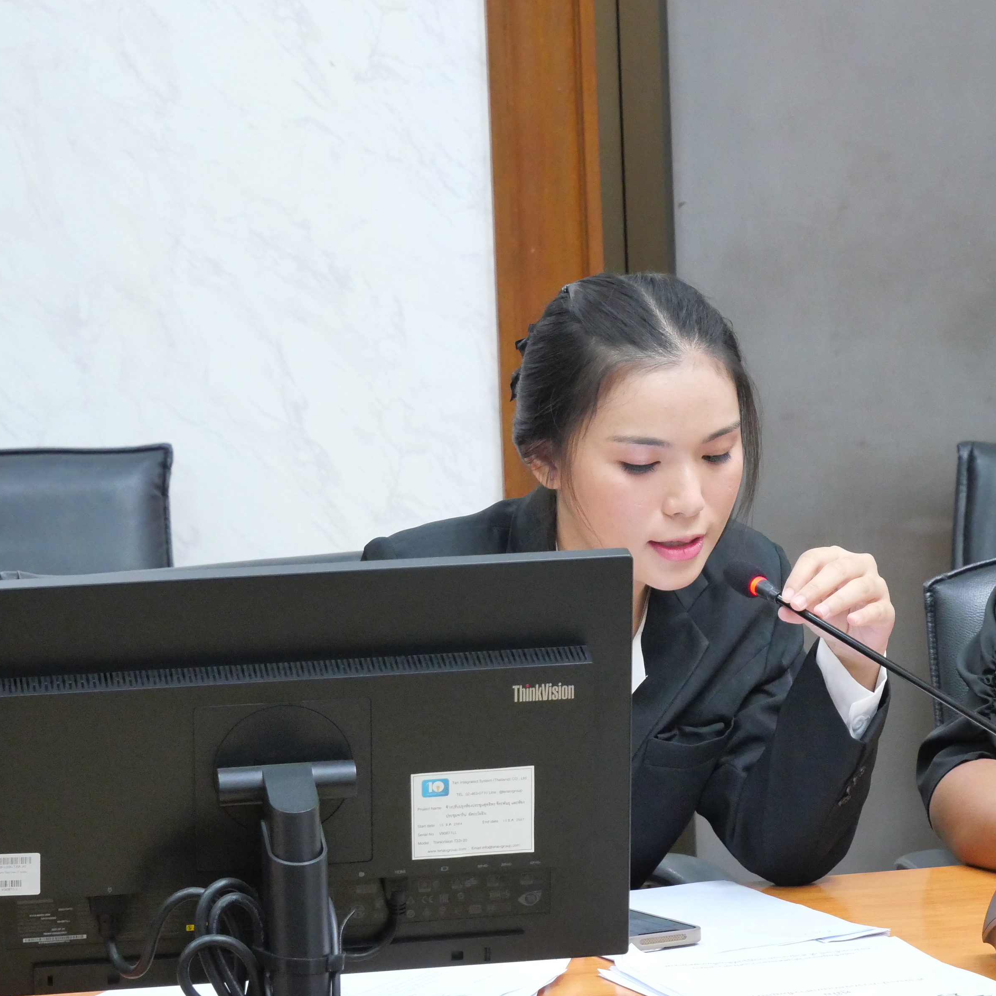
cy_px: 499
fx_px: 4460
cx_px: 660
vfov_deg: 12.7
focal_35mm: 137
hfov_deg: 12.7
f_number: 5.6
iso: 3200
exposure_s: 1/30
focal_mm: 50
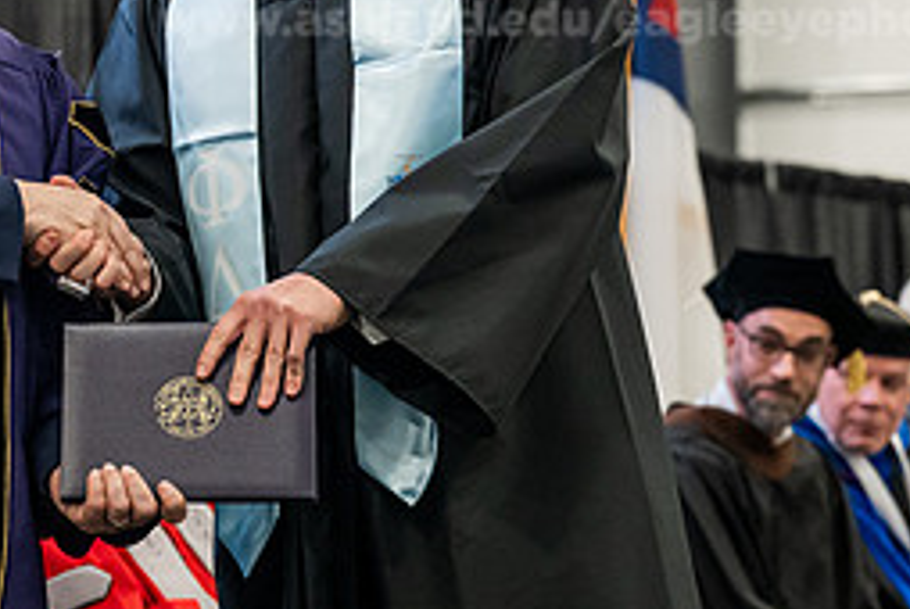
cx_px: -4
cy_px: 95
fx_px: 4909
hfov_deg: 10.5
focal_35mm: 194
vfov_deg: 7.1
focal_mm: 85
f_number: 4.5
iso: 4000
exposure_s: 1/200
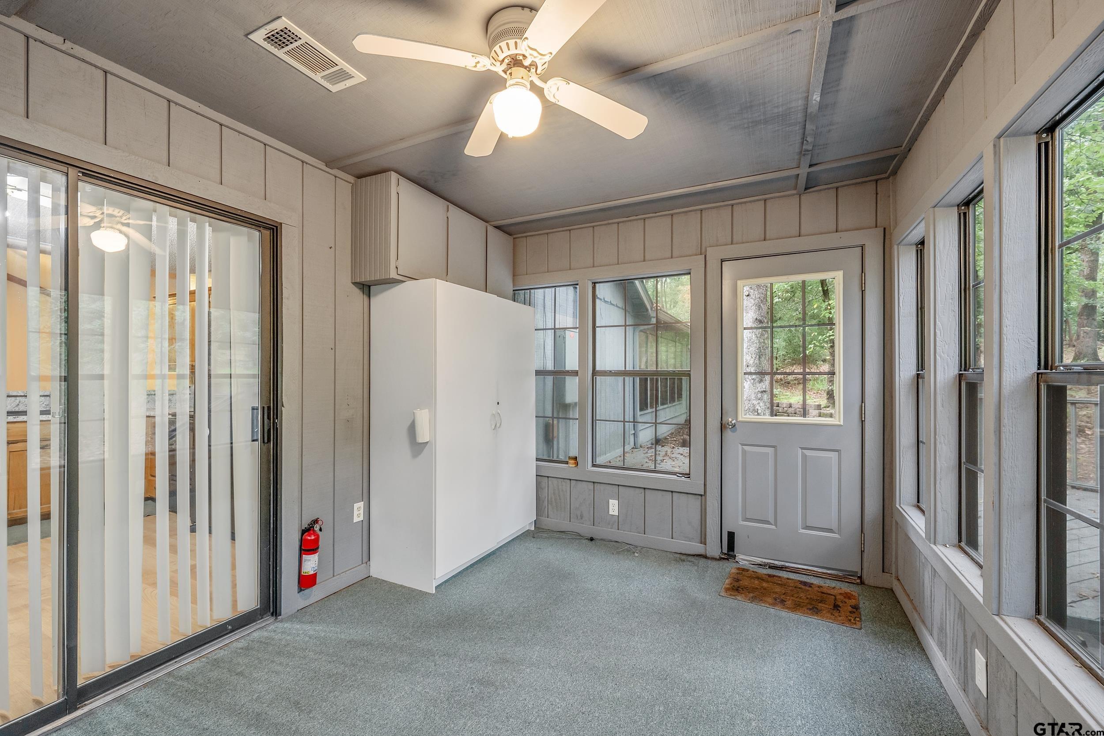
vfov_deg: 77.3
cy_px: 368
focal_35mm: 15
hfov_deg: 100.4
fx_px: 460
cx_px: 552
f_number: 8
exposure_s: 1/4
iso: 800
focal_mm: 15
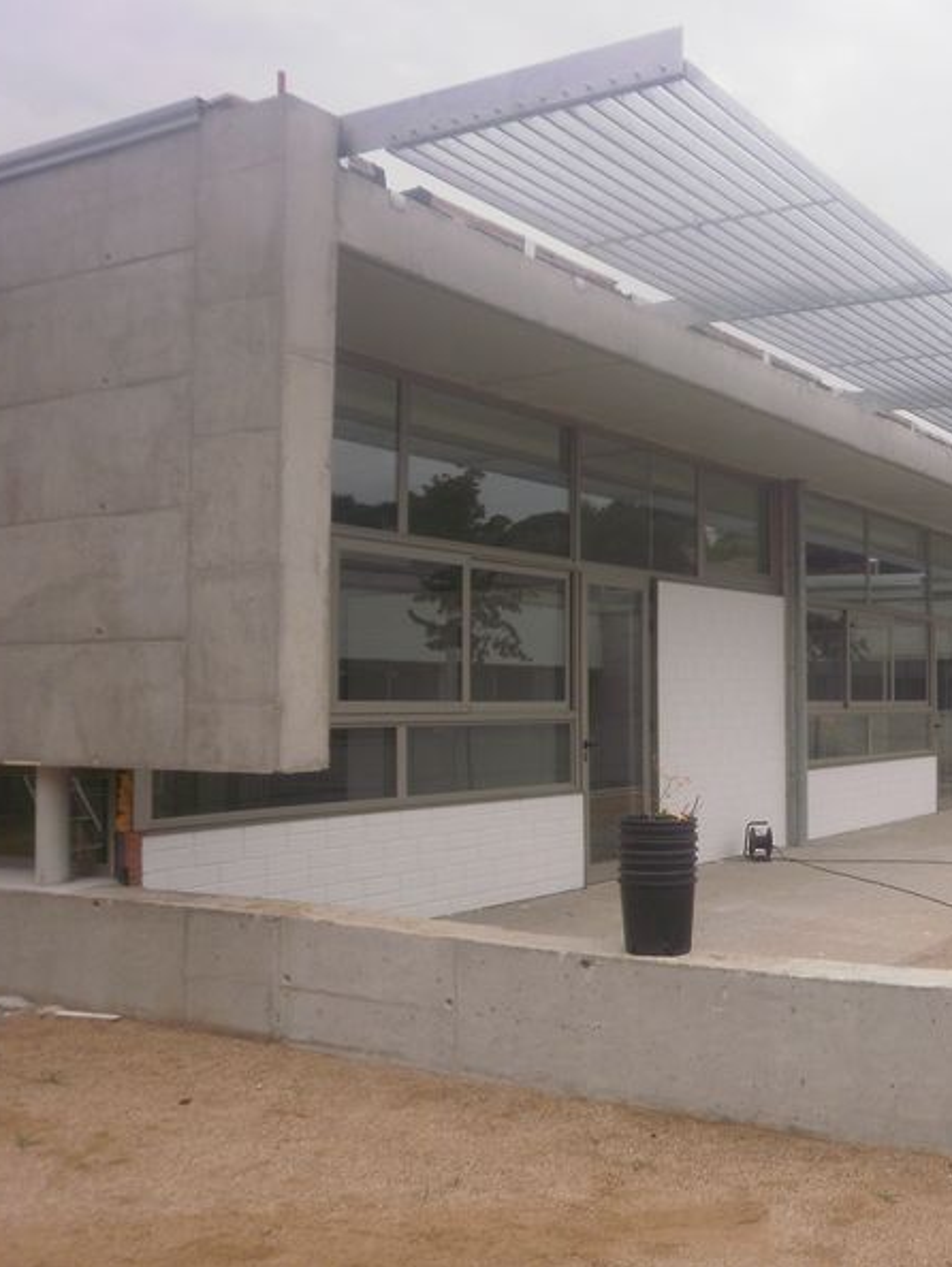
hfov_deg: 38.4
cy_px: 636
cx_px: 826
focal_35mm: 35
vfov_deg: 52.6
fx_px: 1282
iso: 100
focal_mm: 4.65
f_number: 7.8
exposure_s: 1/160
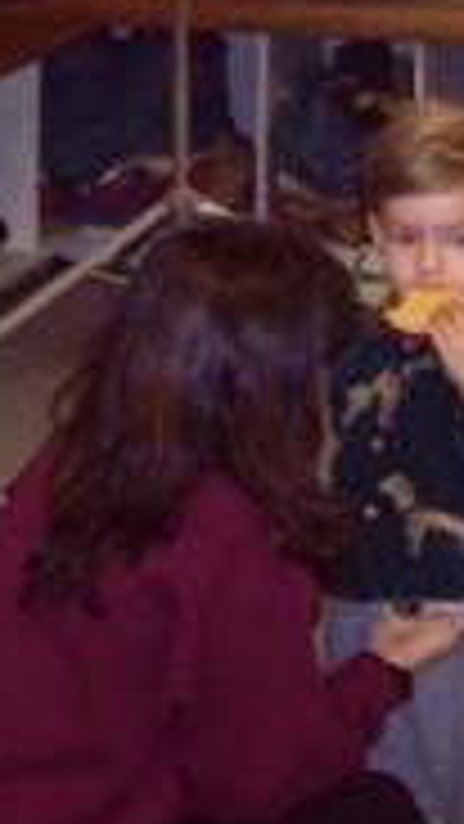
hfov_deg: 8.4
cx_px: 270
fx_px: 3170
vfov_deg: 14.5
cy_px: -63
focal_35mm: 145
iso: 200
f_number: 2.7
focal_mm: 6.2
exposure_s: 1/40
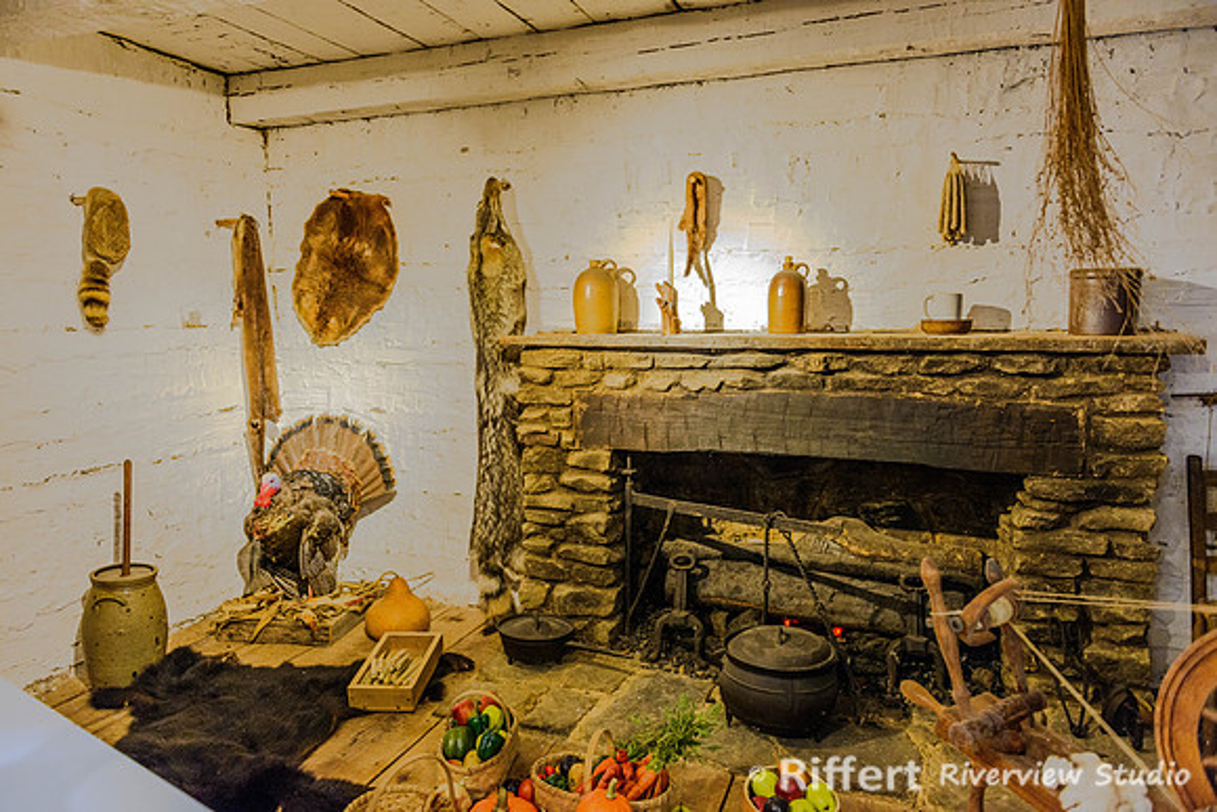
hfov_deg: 73.7
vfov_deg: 53.2
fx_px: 811
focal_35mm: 24
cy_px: 406
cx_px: 608
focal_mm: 24
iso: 1600
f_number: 2.8
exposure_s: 1/60
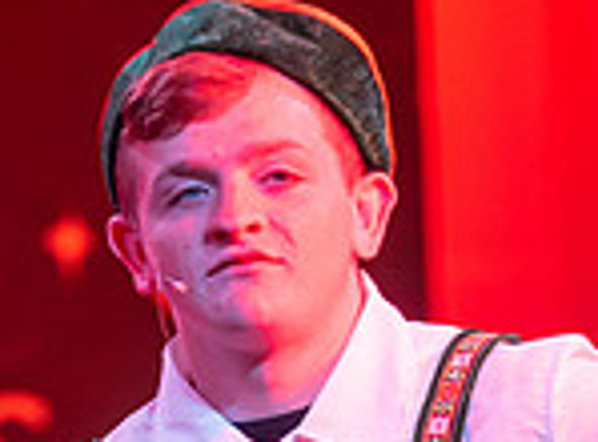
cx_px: 145
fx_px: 14516
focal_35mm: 845
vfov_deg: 1.7
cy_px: 752
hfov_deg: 2.4
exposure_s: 1/250
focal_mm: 200
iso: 1000
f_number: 2.8
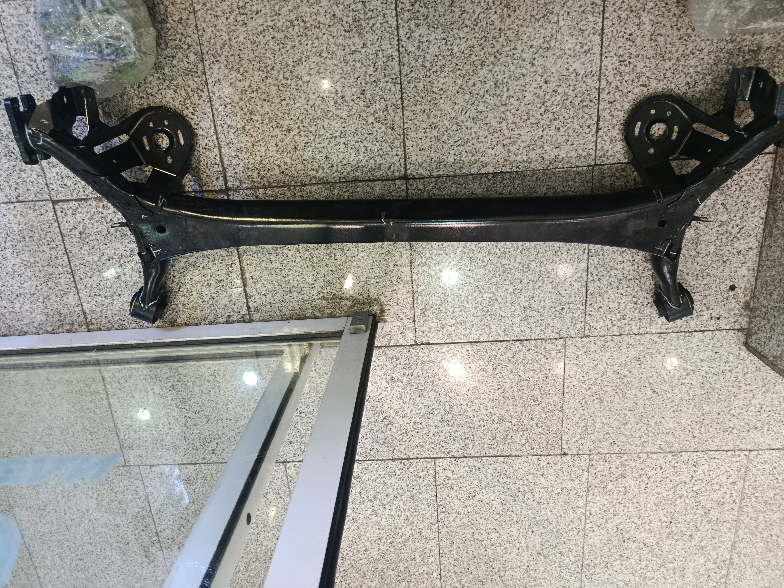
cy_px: 294
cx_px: 392
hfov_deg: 71.6
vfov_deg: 56.8
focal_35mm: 24
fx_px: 544
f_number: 1.7
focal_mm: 5.24
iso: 1387
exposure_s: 1/50
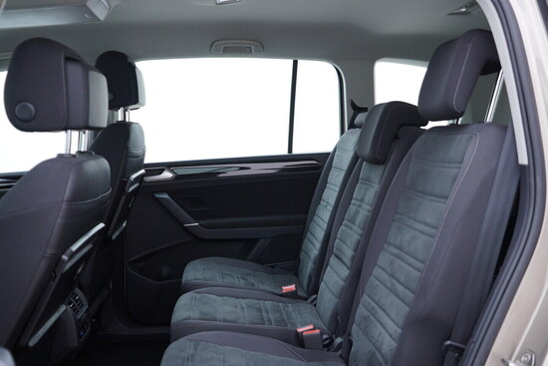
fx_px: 548
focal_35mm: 36
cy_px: 183
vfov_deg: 36.9
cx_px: 274
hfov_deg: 53.1
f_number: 2.8
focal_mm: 24
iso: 200
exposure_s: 1/40
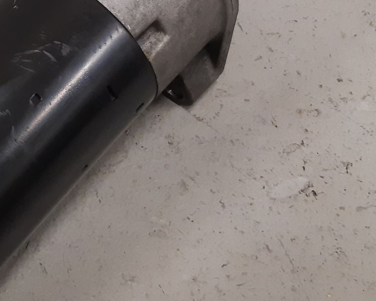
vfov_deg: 25.9
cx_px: -37
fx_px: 646
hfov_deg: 29.3
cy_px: 74
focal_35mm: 58
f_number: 1.7
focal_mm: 3.93
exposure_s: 1/50
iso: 160
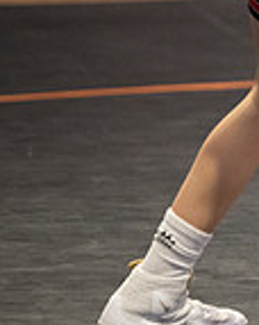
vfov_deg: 2.6
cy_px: 123
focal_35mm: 740
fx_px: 7106
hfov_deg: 2.1
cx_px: 714
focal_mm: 155
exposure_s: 1/1000
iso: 3200
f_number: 2.8
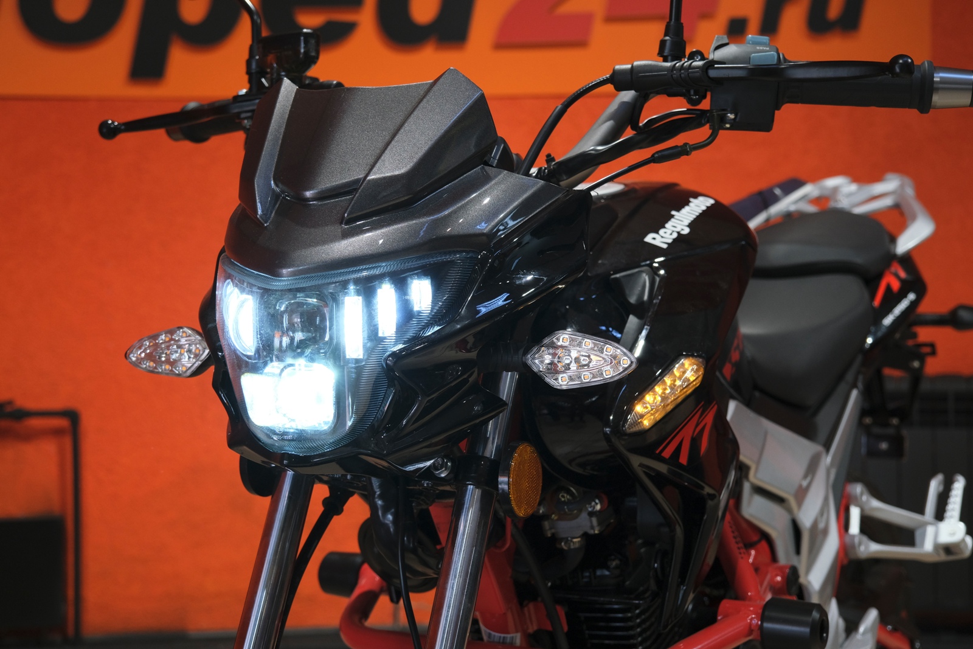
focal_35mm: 49
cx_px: 486
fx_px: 1324
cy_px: 324
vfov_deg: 27.5
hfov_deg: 40.3
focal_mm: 32.5
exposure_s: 1/100
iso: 800
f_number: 4
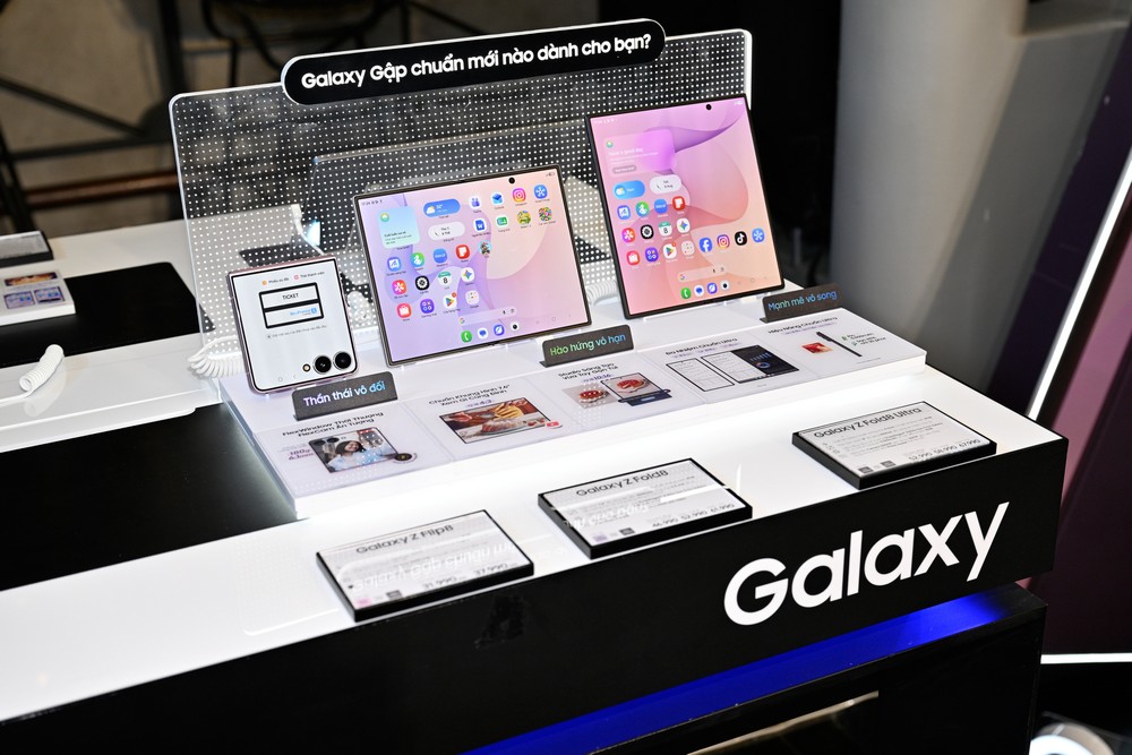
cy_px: 378
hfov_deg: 43.6
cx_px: 566
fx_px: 1415
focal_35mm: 45
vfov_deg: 29.9
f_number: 5.6
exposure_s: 1/125
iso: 400
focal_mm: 45
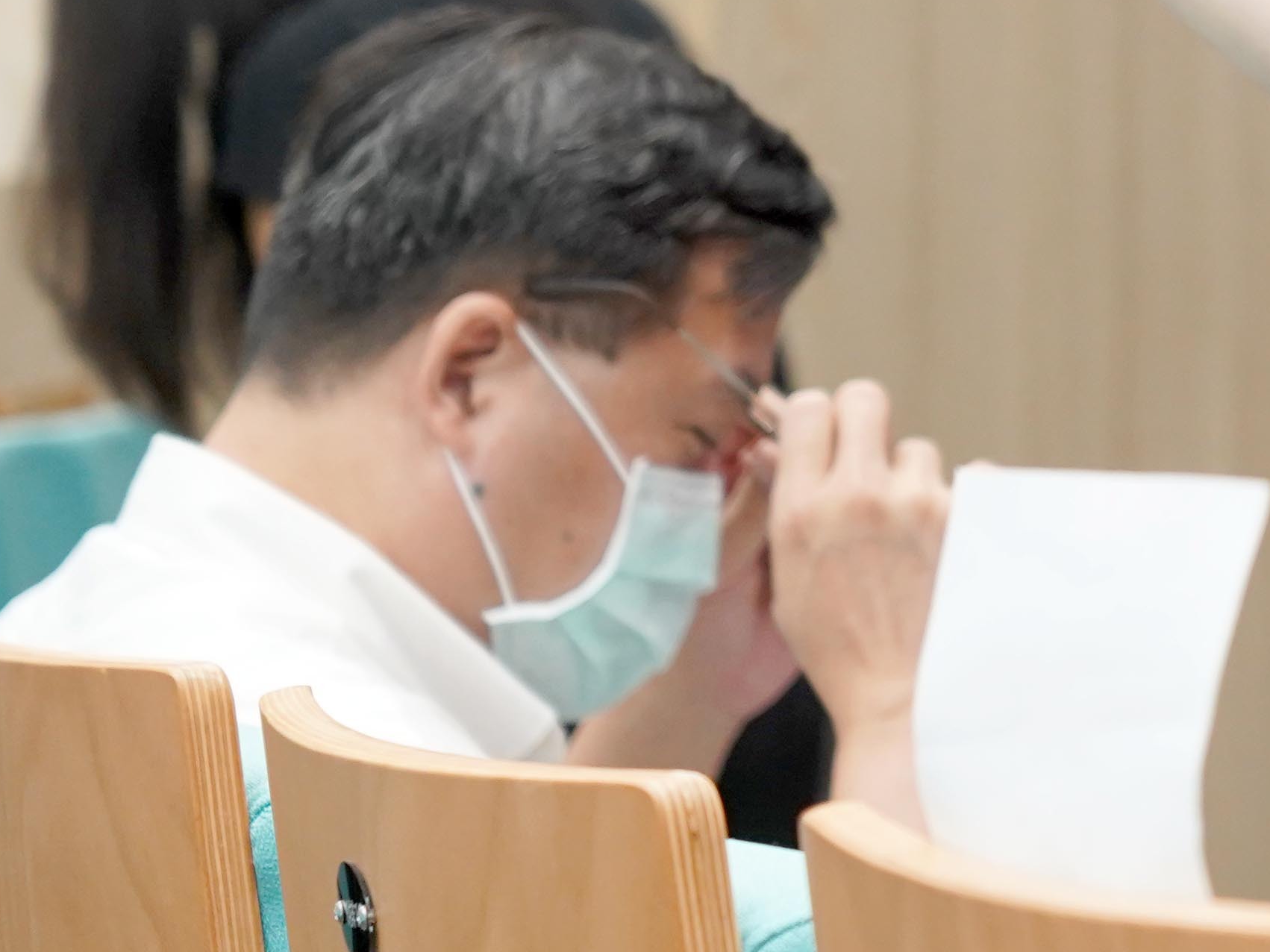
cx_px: 2227
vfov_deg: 5.6
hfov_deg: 7.4
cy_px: -463
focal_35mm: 261
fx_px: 9574
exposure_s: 1/125
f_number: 5
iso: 1600
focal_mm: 77
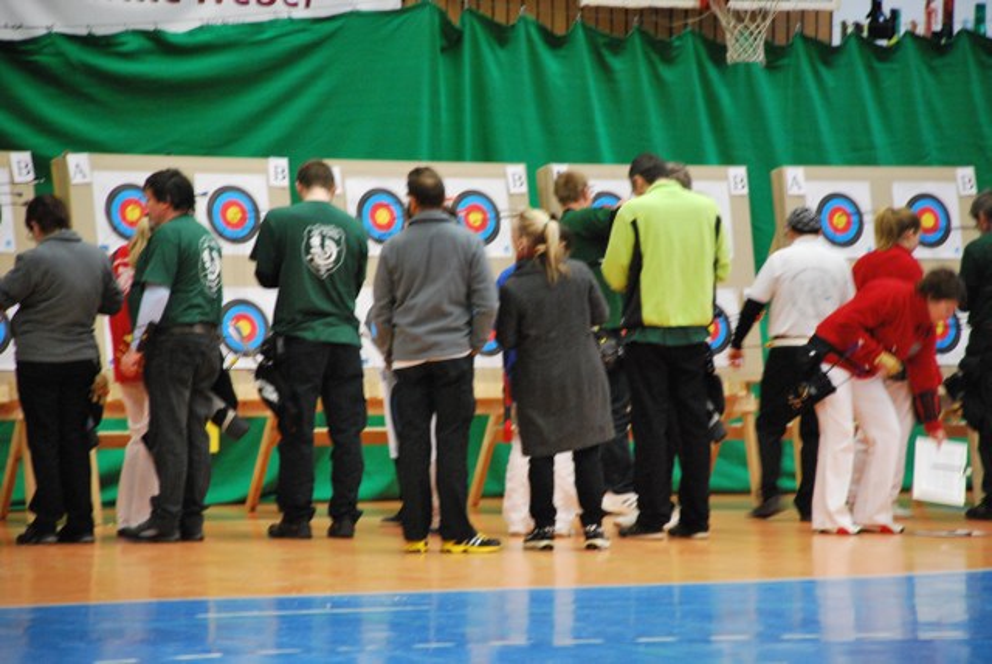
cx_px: 496
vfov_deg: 6.8
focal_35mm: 202
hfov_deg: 10.2
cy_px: 332
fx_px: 5585
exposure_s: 1/30
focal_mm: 135
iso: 1600
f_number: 5.6
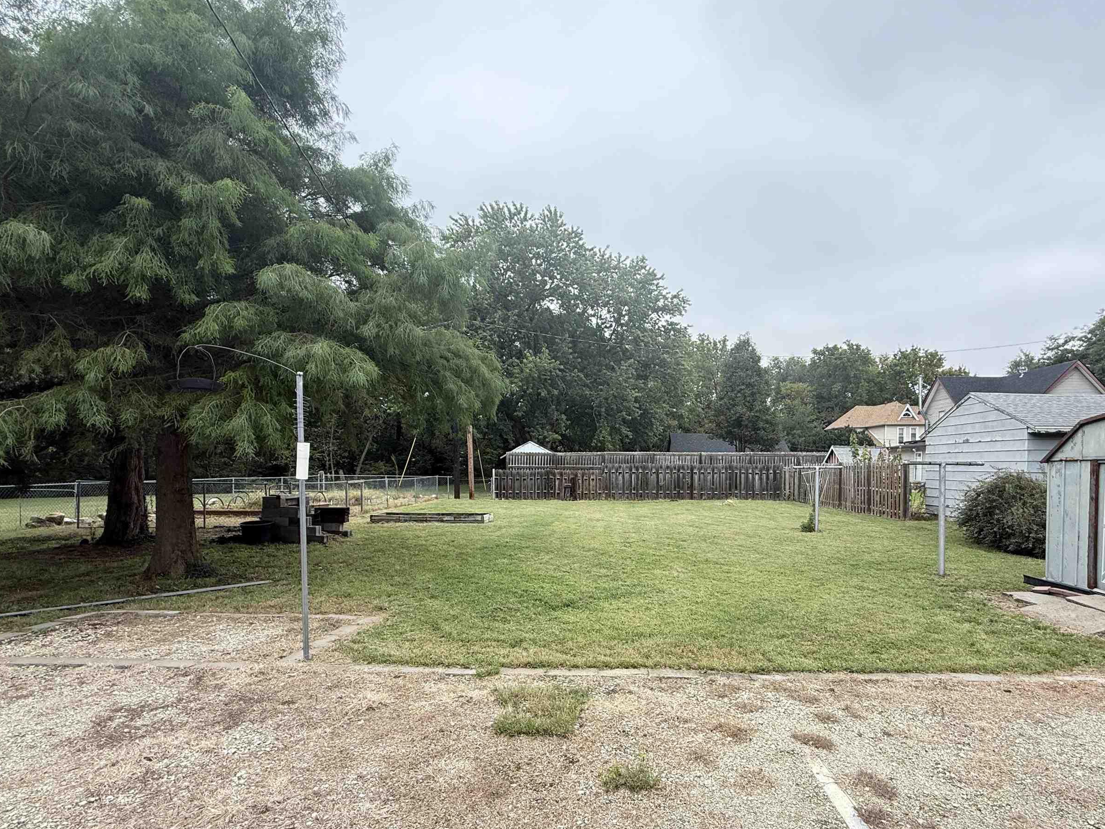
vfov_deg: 71.2
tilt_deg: -0.8
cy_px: 478
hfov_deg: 87.3
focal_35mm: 18
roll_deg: -0.7
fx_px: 575
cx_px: 624
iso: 50
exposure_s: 1/383
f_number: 2.2
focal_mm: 2.22
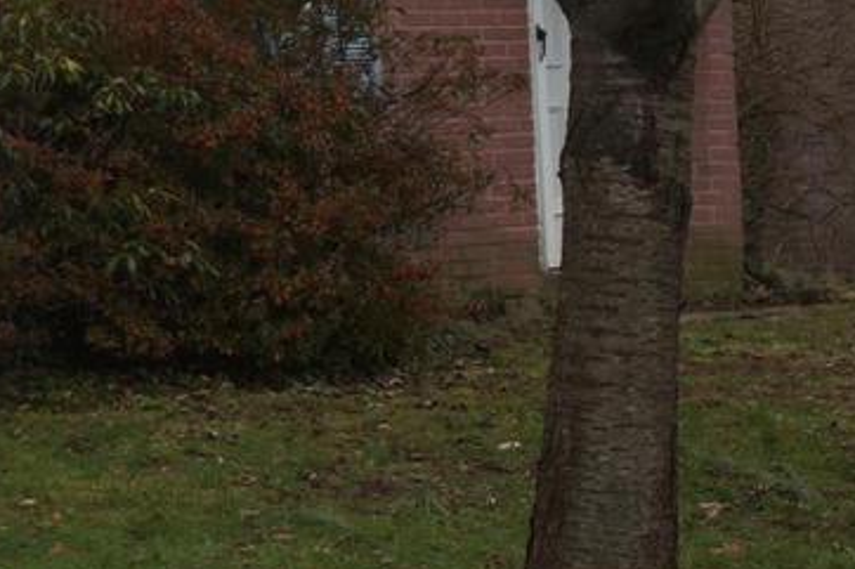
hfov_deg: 12.0
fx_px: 3822
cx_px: -553
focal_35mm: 161
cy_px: -196
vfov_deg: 8.4
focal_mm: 27
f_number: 5
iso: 100
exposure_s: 1/60
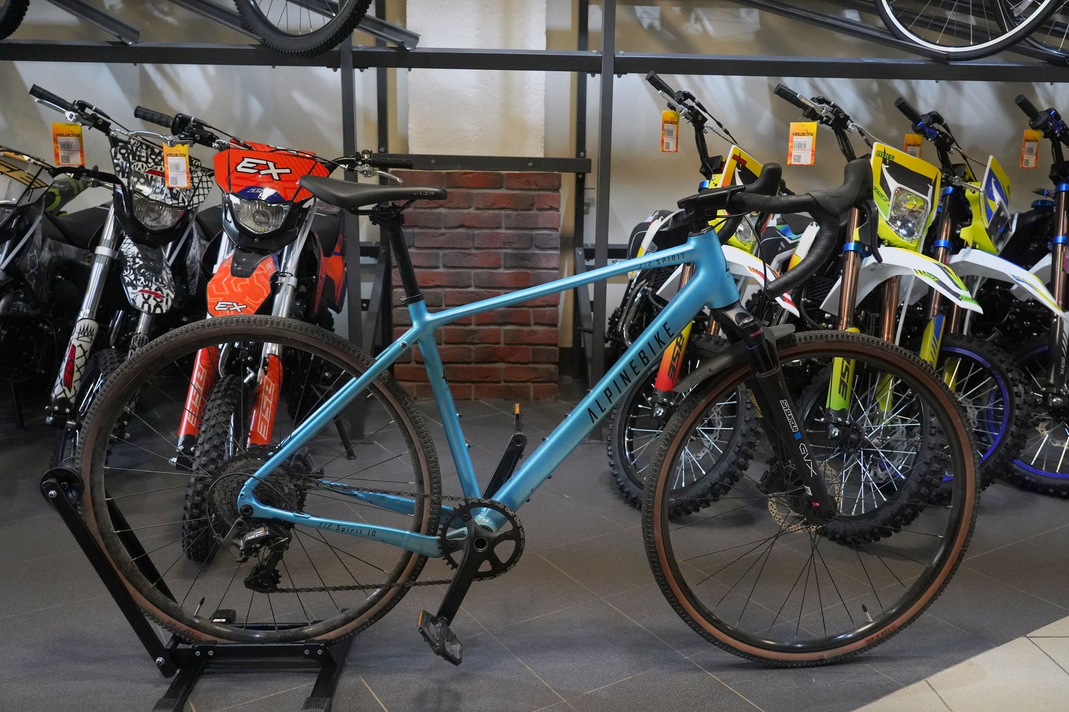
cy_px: 356
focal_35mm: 30
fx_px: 891
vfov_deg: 43.6
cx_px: 534
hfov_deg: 61.9
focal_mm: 30
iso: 6400
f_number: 5
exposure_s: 1/200
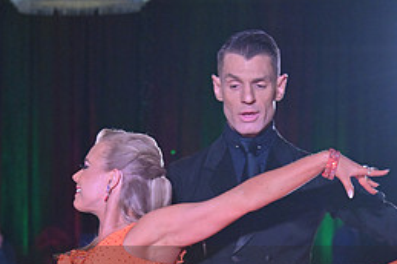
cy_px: 298
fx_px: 2027
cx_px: 197
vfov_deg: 7.4
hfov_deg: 11.2
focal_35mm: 184
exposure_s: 1/400
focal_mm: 82
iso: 4000
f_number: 5
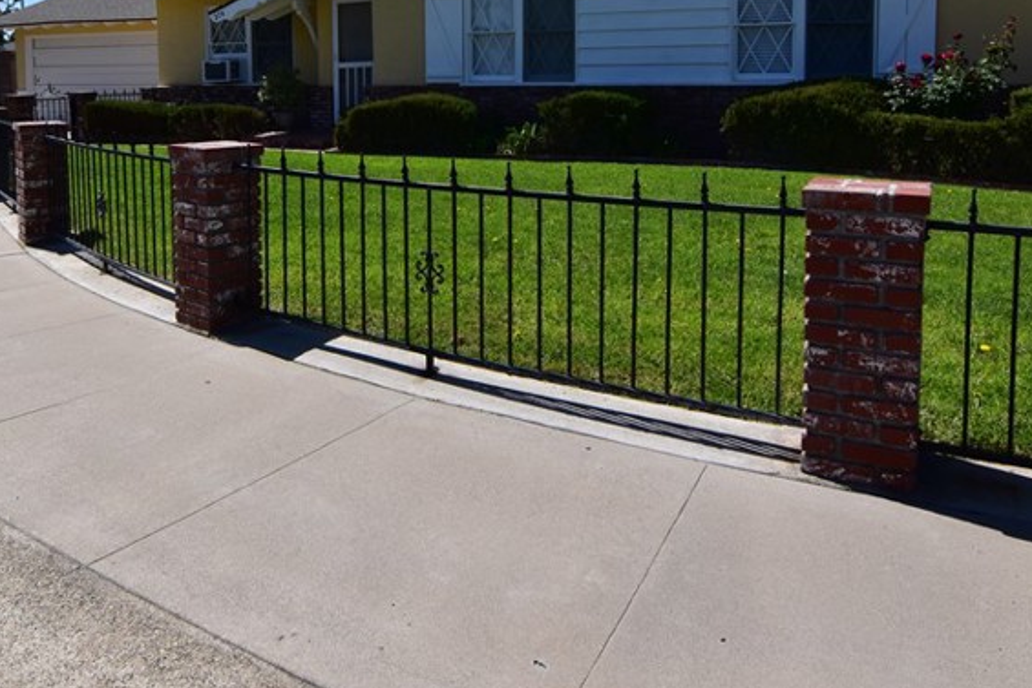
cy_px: 127
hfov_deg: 61.7
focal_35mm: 30
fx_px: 857
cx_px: 427
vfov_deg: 41.6
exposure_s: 1/500
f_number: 11
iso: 400
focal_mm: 11
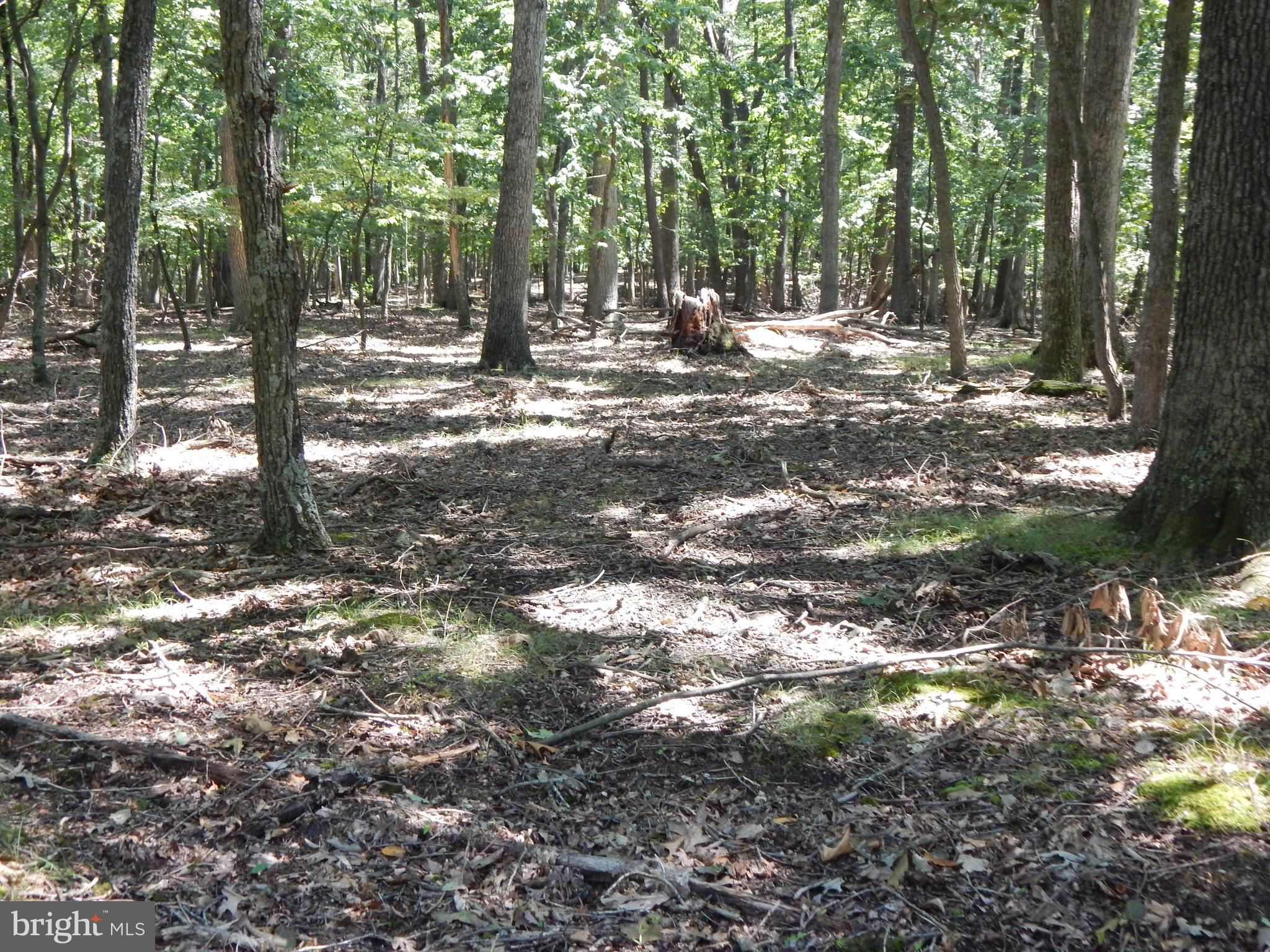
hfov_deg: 43.9
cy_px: 476
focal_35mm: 43
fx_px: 1578
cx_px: 635
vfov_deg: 33.6
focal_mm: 7.7
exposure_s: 1/200
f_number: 3.6
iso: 400
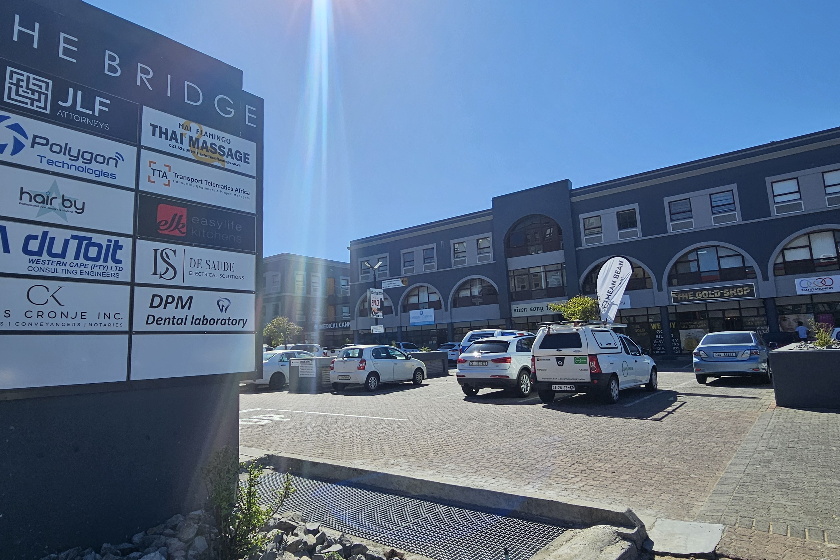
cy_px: 261
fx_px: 467
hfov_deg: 83.9
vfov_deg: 61.9
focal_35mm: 20
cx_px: 396
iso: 50
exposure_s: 1/3203
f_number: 2.2
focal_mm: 2.2
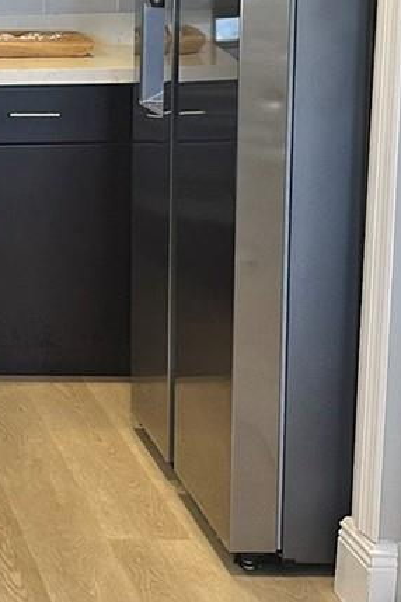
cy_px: 121
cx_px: -353
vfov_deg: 21.6
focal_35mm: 93
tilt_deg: -10.1
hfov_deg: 13.1
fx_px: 1554
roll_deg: +0.6
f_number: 1.78
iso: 200
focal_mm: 6.86
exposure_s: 1/120
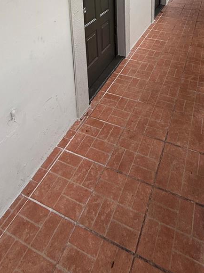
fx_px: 228
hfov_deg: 47.8
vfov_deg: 49.3
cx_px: 127
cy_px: -5
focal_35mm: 29
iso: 160
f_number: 2.2
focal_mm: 2.22
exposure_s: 1/99
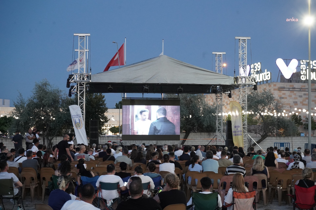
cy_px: 105
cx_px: 158
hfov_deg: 28.8
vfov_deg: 19.5
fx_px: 614
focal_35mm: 70
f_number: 9
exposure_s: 1/30
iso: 6400
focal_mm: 70
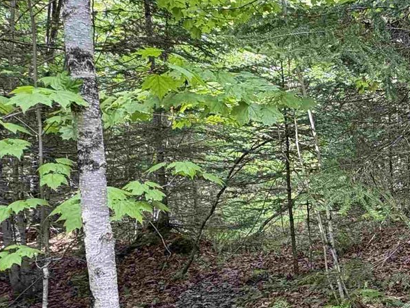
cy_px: 216
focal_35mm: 38
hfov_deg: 41.0
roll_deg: +1.3
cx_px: 432
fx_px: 450
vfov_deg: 37.1
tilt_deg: -8.8
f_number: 2.2
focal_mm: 2.22
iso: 160
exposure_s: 1/99
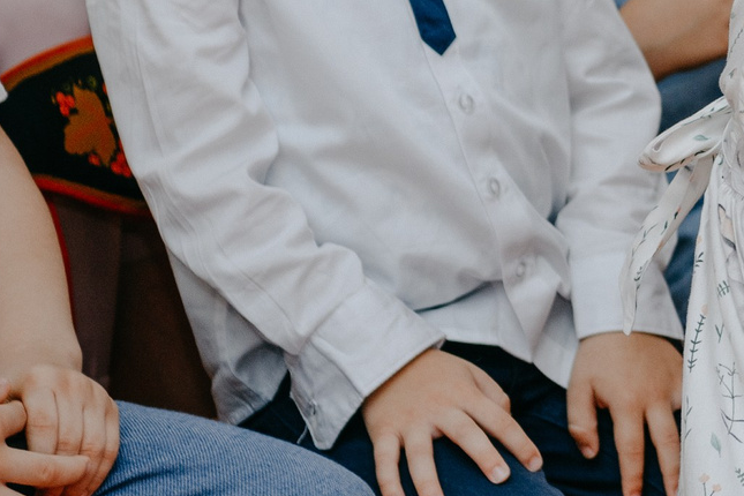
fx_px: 5332
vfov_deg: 5.3
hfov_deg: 7.8
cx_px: 1132
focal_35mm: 258
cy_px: -216
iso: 200
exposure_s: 1/160
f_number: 4
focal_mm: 65
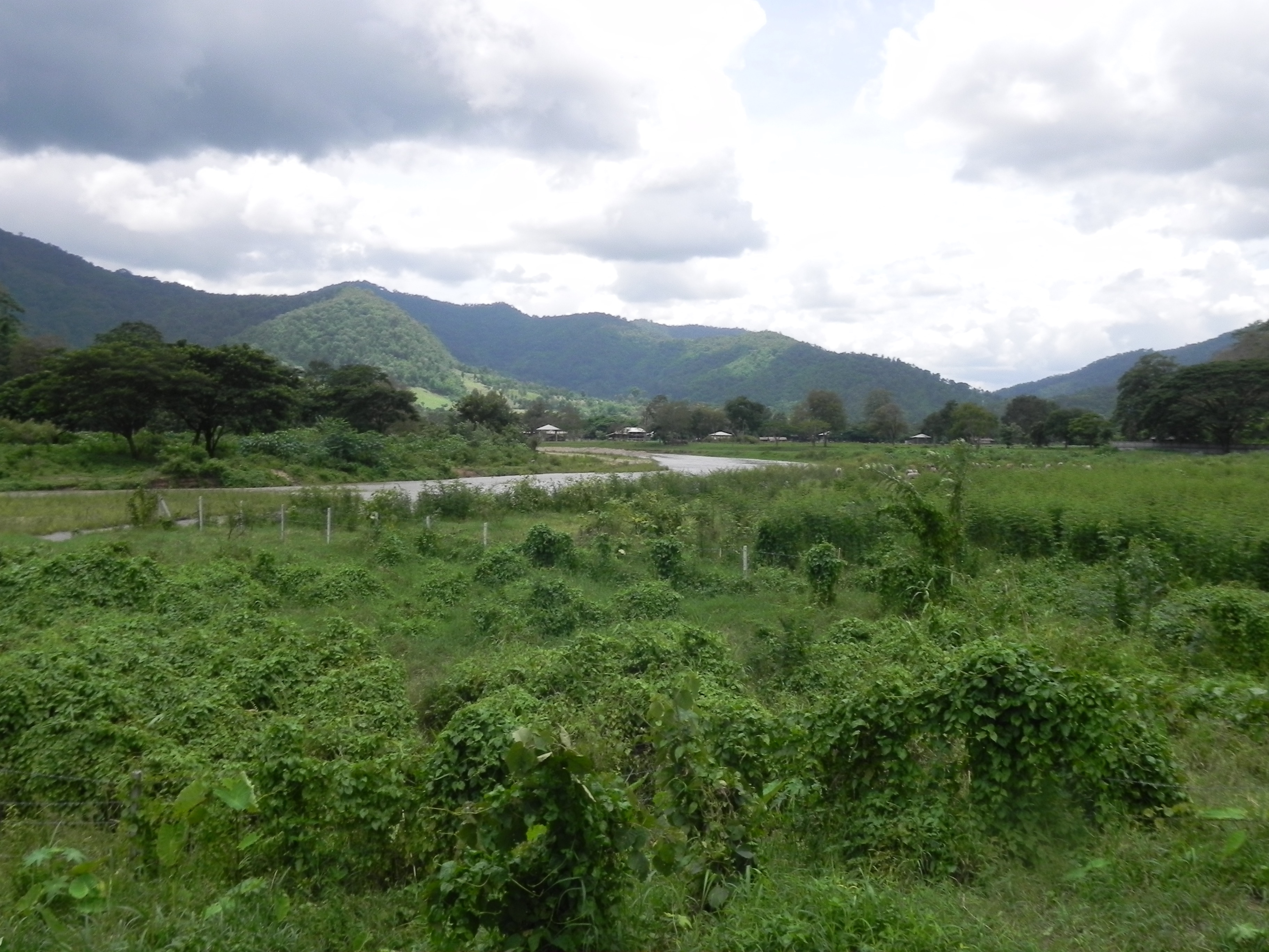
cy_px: 476
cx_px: 634
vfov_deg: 42.9
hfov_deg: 55.4
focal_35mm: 33
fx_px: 1210
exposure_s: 1/358
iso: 160
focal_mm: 5.9
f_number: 6.3
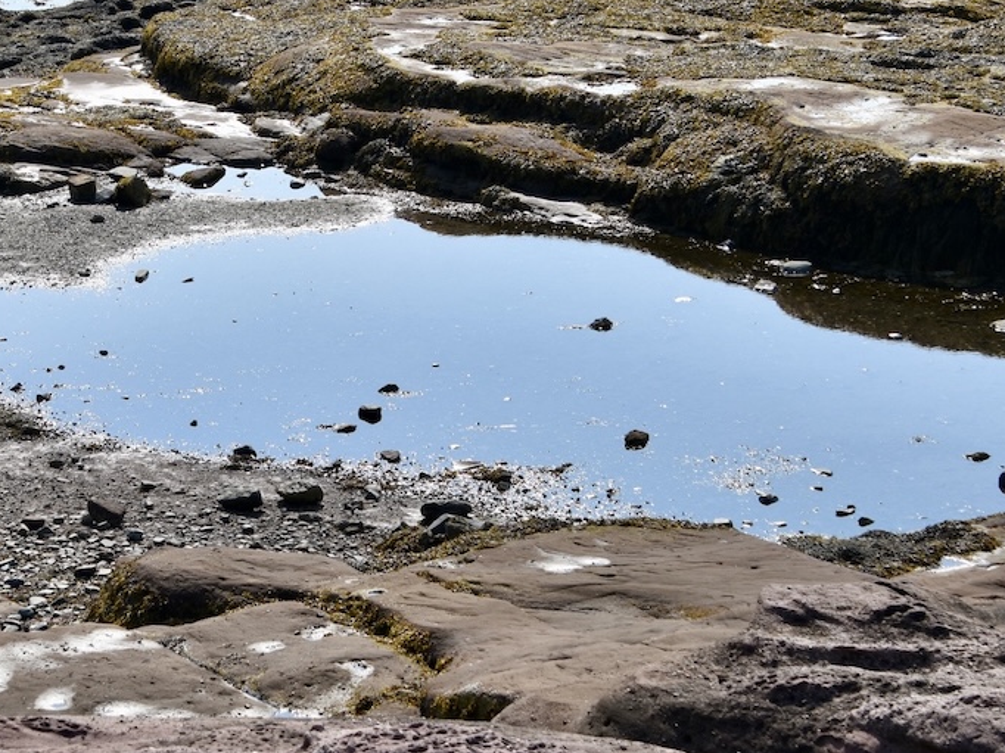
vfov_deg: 13.3
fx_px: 3223
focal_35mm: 111
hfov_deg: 17.6
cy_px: 289
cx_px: 262
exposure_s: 1/500
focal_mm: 35
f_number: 8
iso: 125
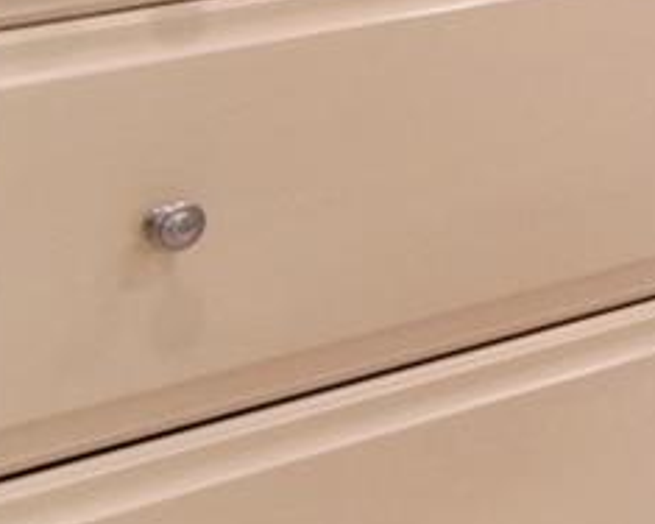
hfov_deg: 8.8
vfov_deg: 10.4
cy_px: -587
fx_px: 2619
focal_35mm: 135
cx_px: 2414
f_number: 8
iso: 640
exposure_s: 1/60
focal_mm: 11
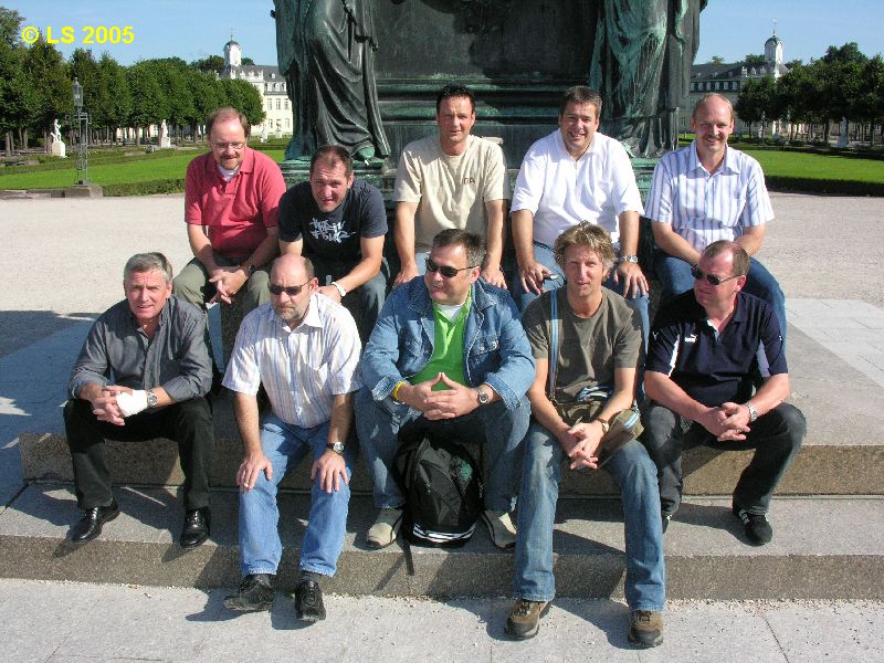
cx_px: 442
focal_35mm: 35
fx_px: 894
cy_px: 332
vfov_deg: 40.7
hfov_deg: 52.6
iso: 200
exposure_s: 1/462
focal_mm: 8.9
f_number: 8
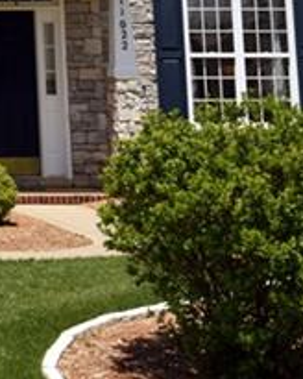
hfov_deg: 10.2
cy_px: -141
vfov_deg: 13.1
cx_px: -279
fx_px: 1581
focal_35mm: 141
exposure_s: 1/6400
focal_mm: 30
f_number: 2.8
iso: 200
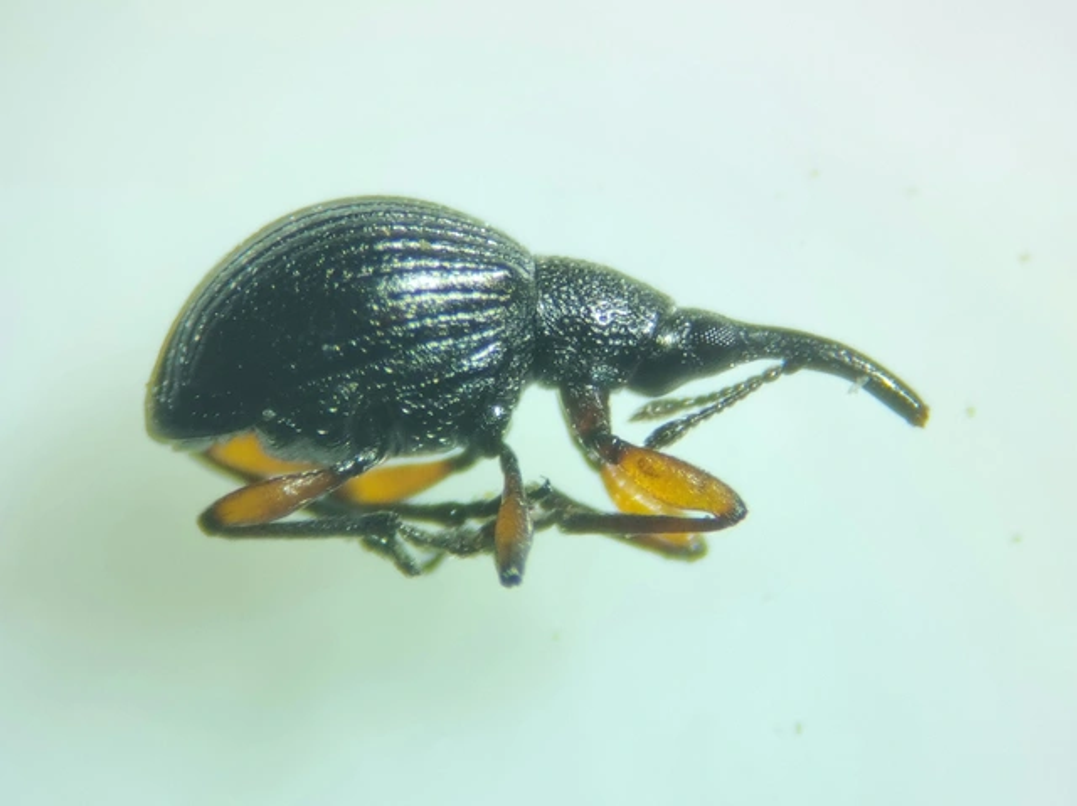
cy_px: 403
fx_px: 839
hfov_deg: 65.4
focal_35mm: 27
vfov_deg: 51.3
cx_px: 538
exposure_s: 1/50
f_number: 2
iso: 32
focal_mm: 5.9
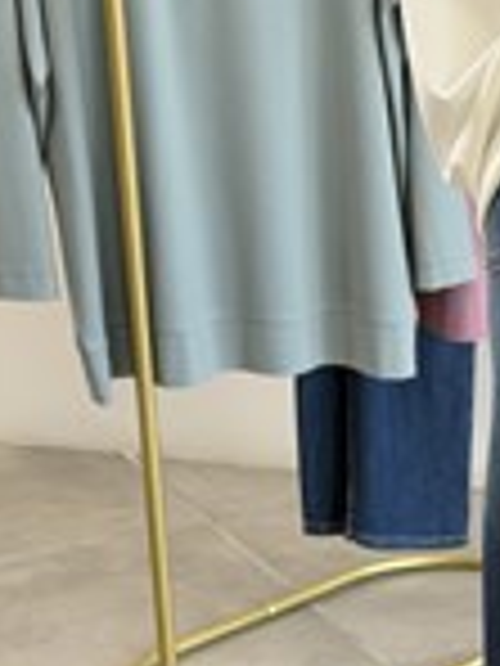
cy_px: 709
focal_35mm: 134
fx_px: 2581
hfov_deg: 10.8
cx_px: 658
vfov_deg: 14.4
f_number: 1.78
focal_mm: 6.76
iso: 100
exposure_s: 1/137
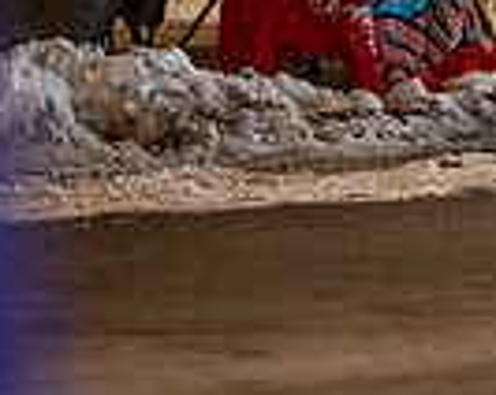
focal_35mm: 491
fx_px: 7197
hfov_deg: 3.9
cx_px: 947
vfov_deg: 3.1
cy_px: -240
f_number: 2.8
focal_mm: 120
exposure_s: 1/200
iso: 8000
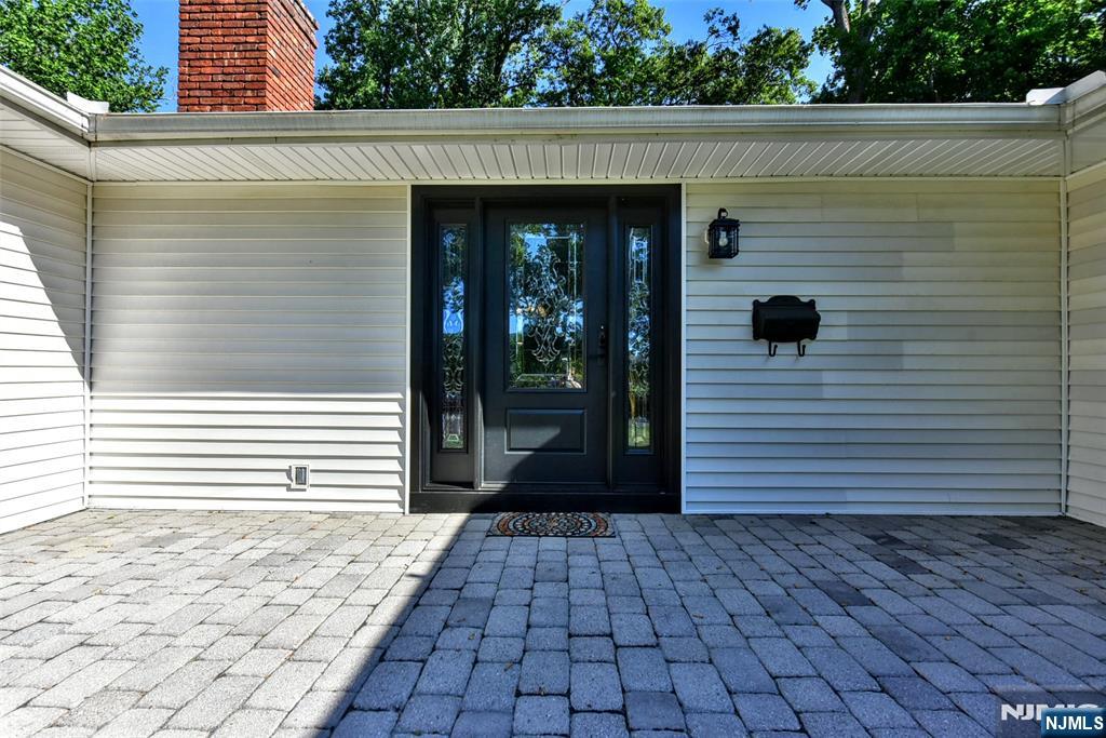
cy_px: 369
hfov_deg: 96.7
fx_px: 492
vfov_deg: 73.8
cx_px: 553
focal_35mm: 16
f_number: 7.1
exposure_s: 1/3200
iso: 1600
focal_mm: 16
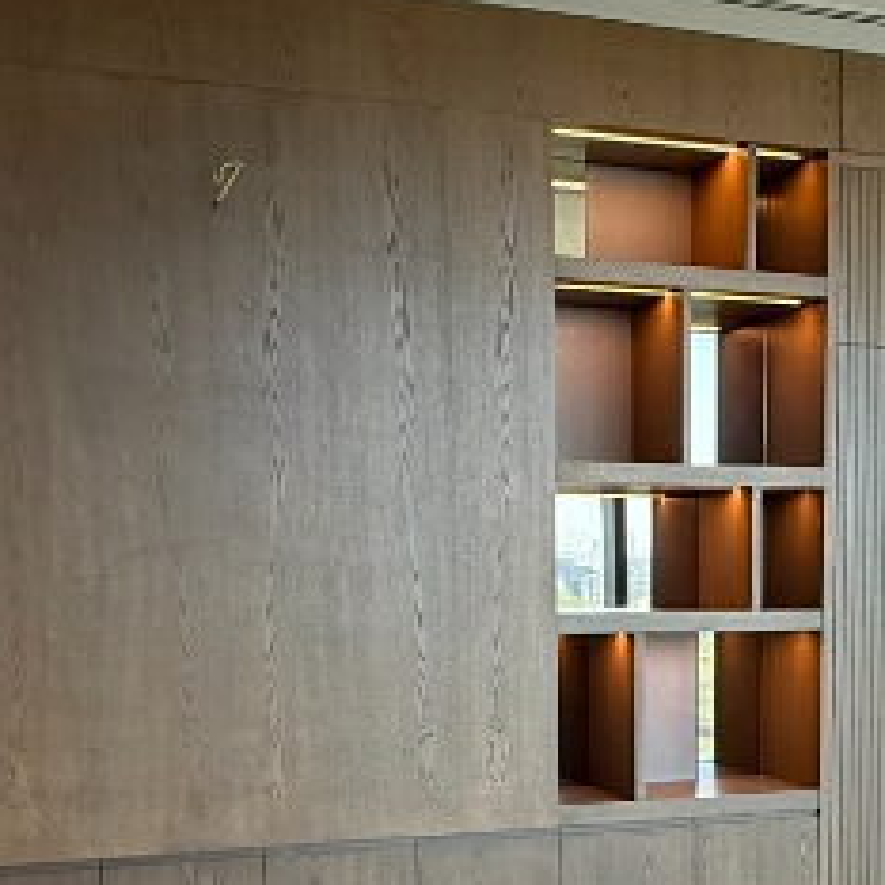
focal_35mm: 53
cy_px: 775
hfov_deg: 32.0
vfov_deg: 30.9
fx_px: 1533
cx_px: 558
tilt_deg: -7.7
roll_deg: -0.4
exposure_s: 1/99
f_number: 2.2
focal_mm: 2.22
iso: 160
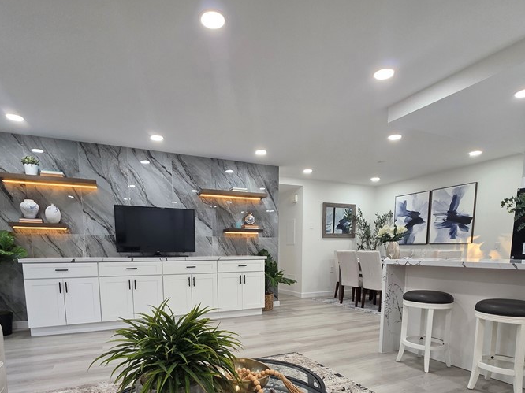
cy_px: 292
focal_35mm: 20
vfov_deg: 62.4
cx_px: 261
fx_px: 303
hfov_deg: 81.8
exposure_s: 1/120
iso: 250
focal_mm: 2.2
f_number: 1.9
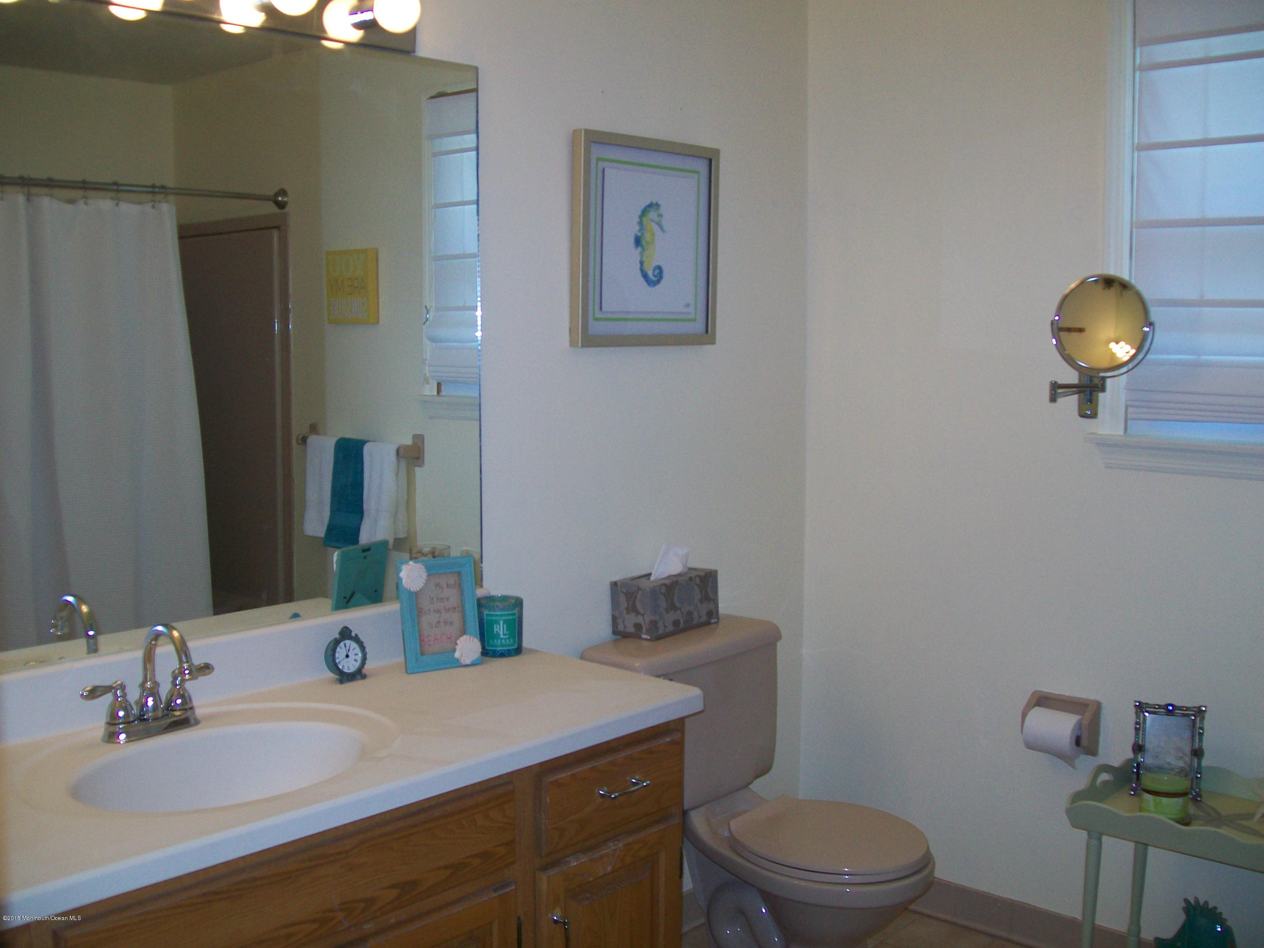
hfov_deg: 51.4
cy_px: 474
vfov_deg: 39.7
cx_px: 632
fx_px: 1314
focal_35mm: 36
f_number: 2.7
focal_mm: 6
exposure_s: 1/60
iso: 64
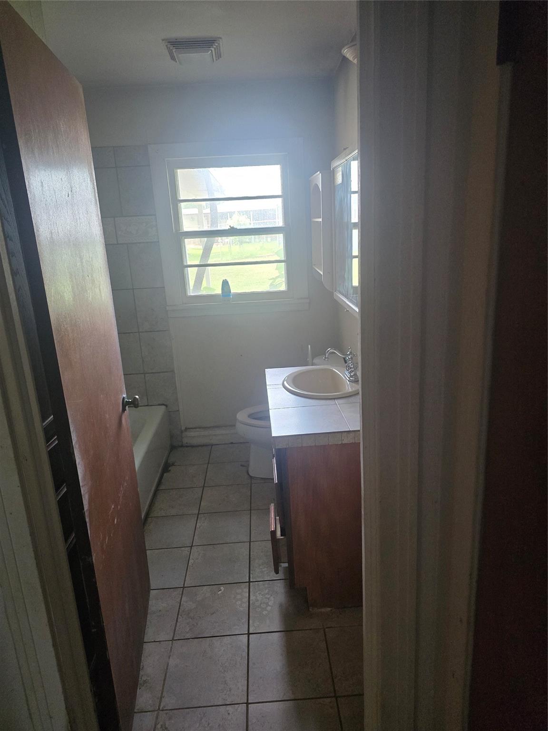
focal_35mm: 23
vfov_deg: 73.9
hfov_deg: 58.9
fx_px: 485
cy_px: 366
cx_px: 274
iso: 640
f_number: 1.7
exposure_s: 1/120
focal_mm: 6.3
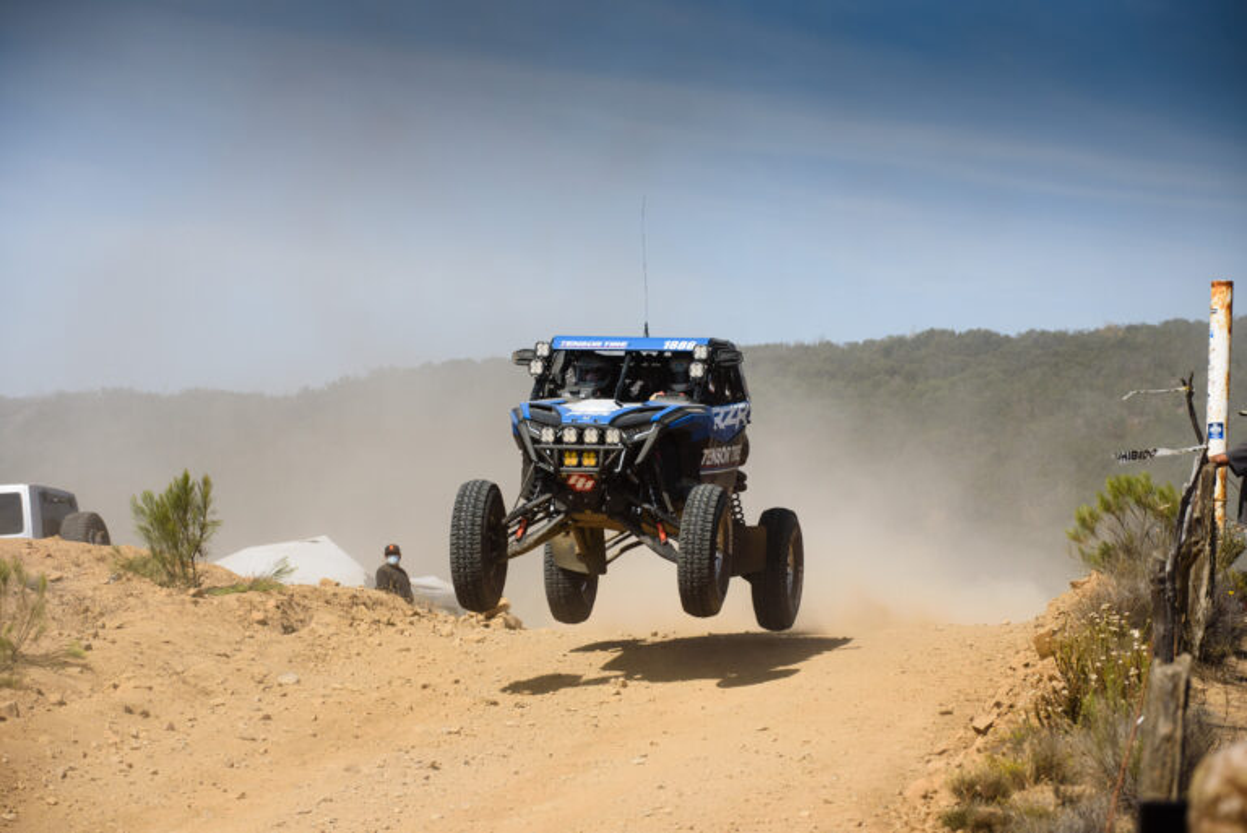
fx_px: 4852
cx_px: 624
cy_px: 416
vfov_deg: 9.8
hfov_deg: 14.6
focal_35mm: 140
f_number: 6.3
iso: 640
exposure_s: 1/2500
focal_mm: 140
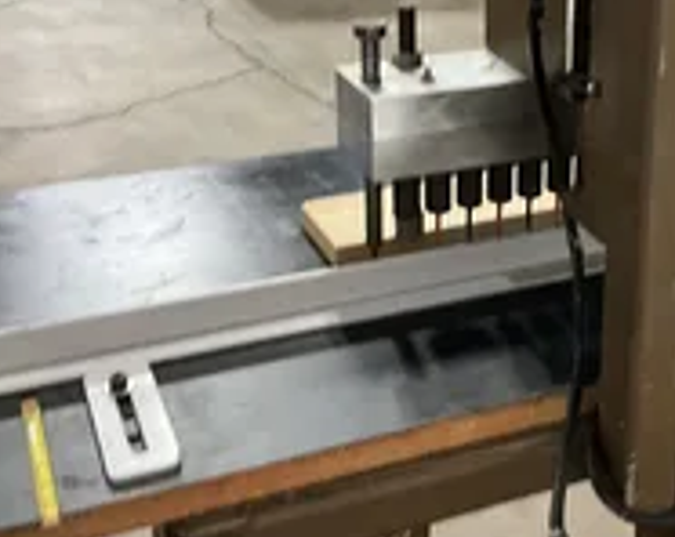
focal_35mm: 61
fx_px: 1216
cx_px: 479
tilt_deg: -21.6
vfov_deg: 24.7
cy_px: 149
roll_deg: +0.9
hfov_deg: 30.7
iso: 400
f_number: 1.8
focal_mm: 3
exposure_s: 1/30
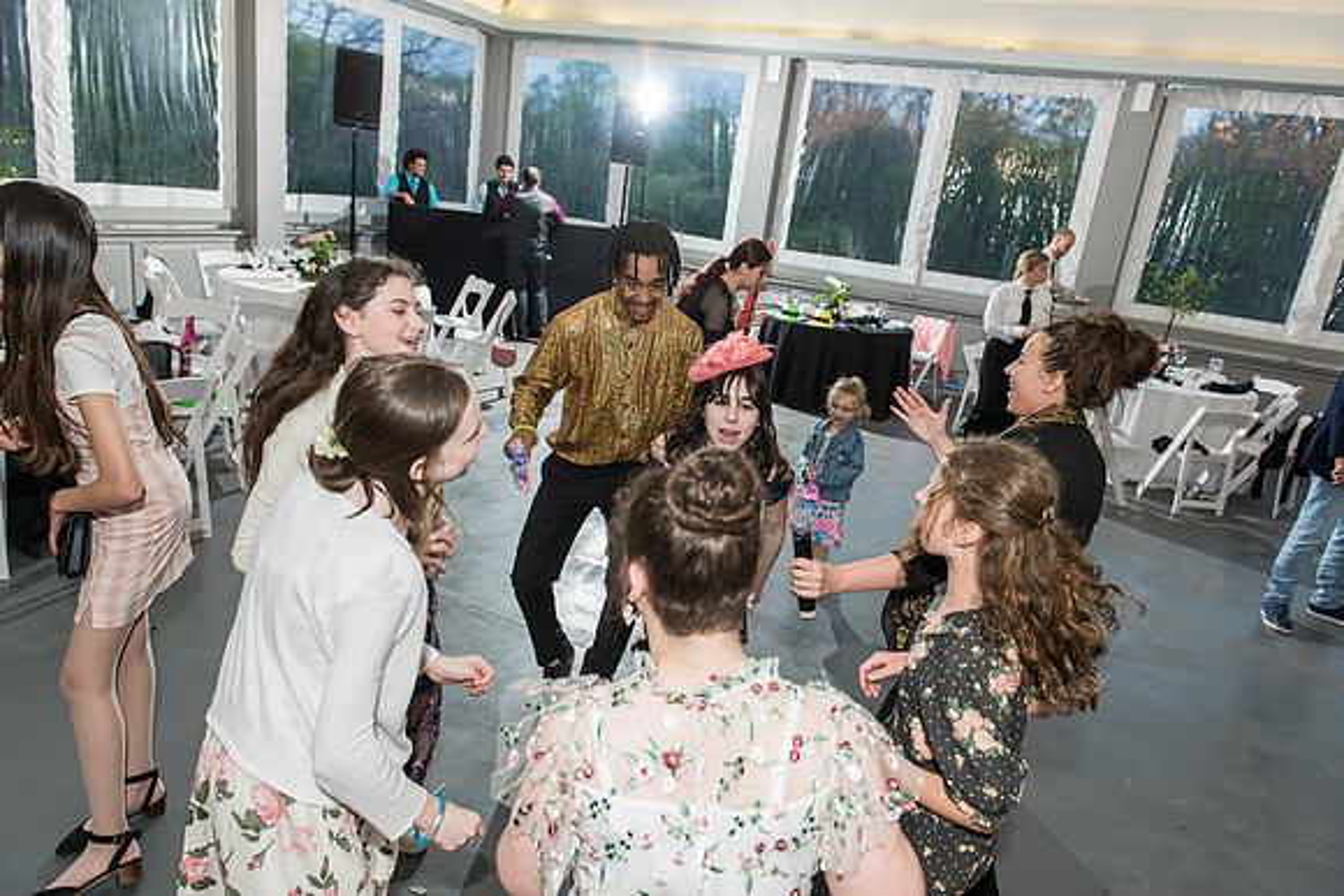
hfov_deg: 73.7
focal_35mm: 24
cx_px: 672
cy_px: 448
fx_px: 896
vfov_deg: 53.2
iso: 800
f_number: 4
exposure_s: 1/100
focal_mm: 24
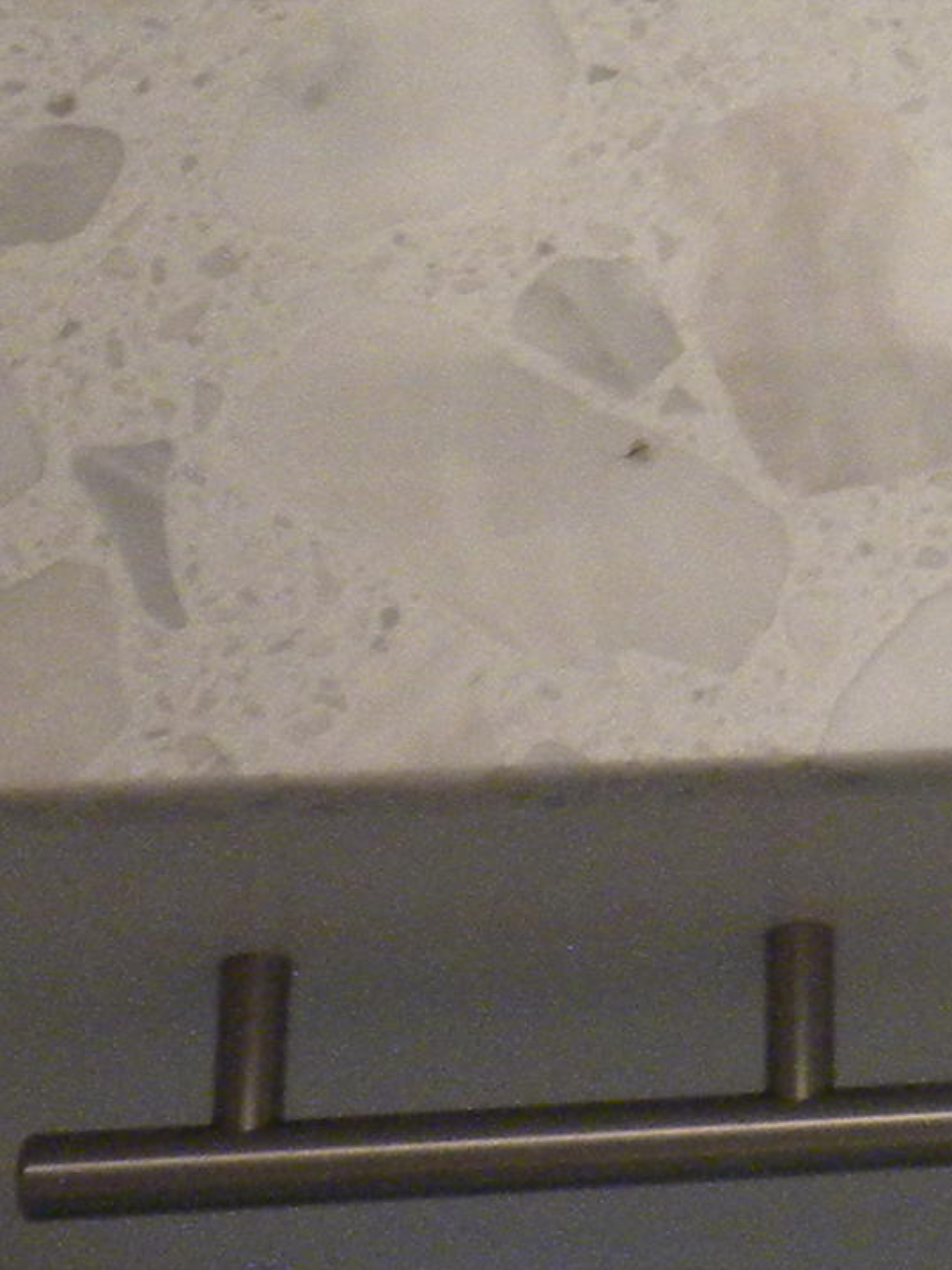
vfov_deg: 12.2
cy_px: -520
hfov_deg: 9.0
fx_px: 5684
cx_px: 1893
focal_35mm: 155
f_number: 3.5
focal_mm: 6.6
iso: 272
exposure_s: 1/61.3
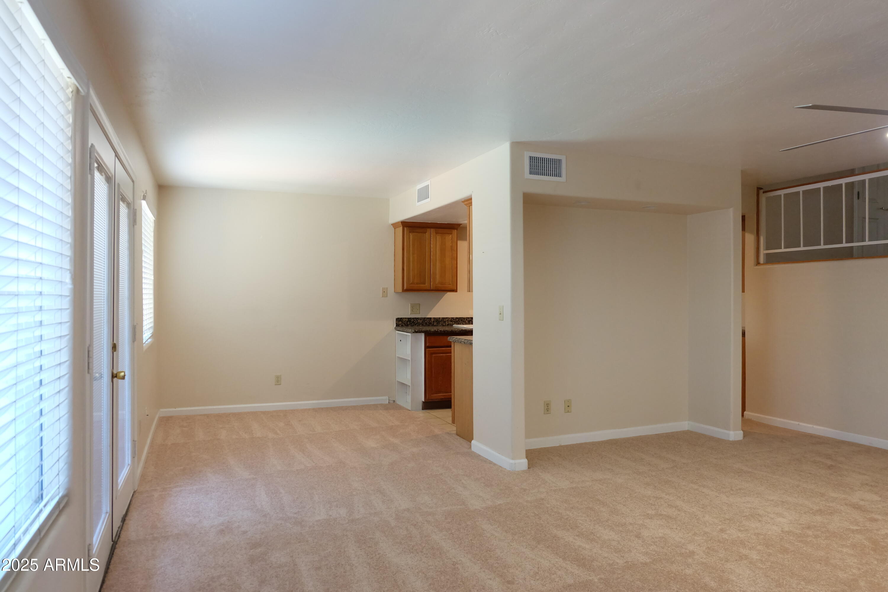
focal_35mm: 24
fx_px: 592
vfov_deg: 53.1
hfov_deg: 73.7
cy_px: 296
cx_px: 444
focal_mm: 16
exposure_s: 1/80
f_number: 3.5
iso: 1600
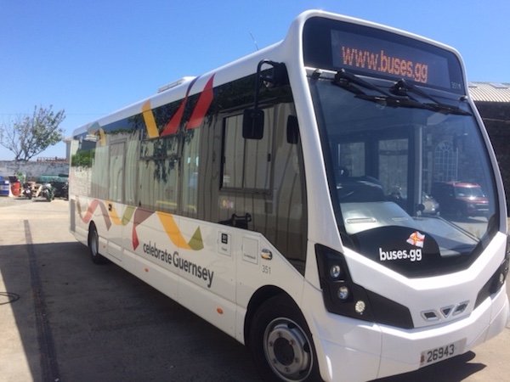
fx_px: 427
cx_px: 255
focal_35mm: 29
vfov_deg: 48.2
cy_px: 191
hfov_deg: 61.7
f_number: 2.2
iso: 32
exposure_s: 1/1580
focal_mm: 4.15
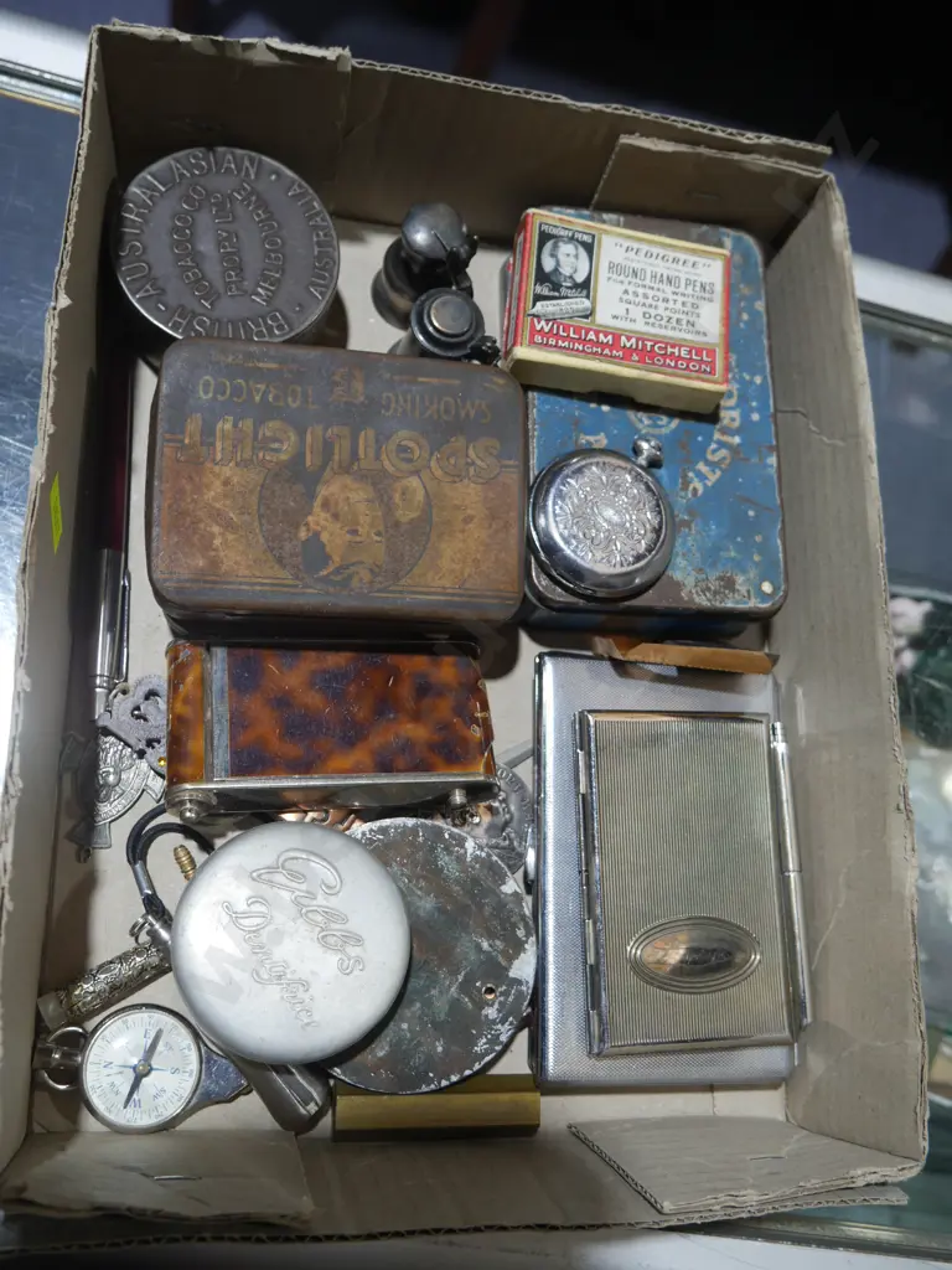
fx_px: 1173
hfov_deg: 44.2
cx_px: 476
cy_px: 635
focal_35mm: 32
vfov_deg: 56.8
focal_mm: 16
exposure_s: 1/60
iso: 200
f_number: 3.6
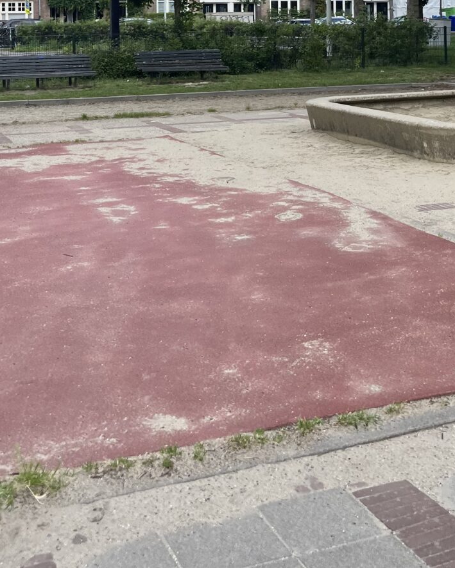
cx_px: 256
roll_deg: -0.3
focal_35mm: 55
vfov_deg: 31.8
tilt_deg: -0.2
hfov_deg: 27.6
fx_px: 926
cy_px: 15
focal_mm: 5.1
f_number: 1.6
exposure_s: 1/1163
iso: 50
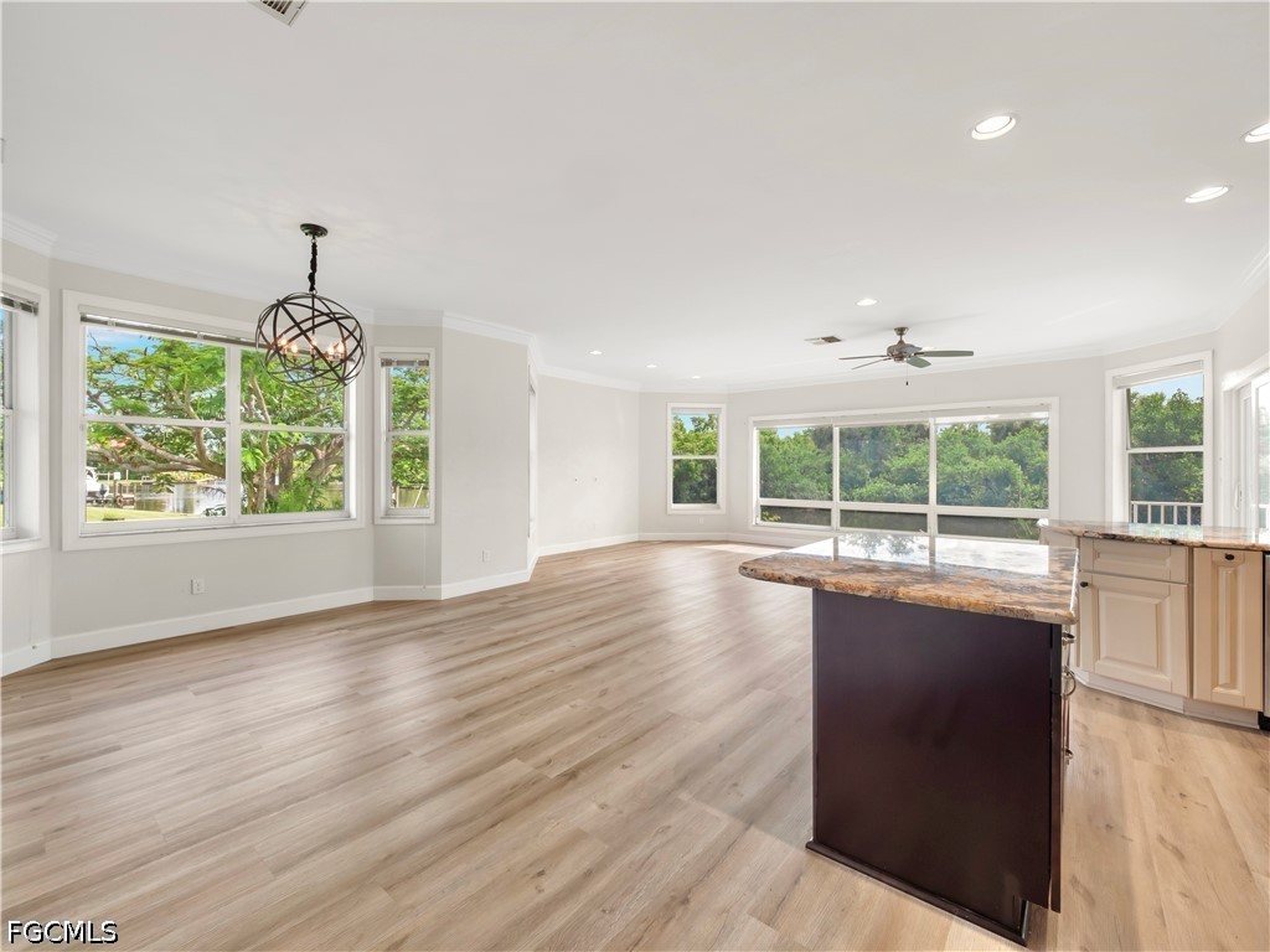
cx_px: 635
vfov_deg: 85.7
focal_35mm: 14
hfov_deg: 102.1
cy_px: 476
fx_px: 514
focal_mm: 7
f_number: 7.1
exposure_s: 1/20
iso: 200
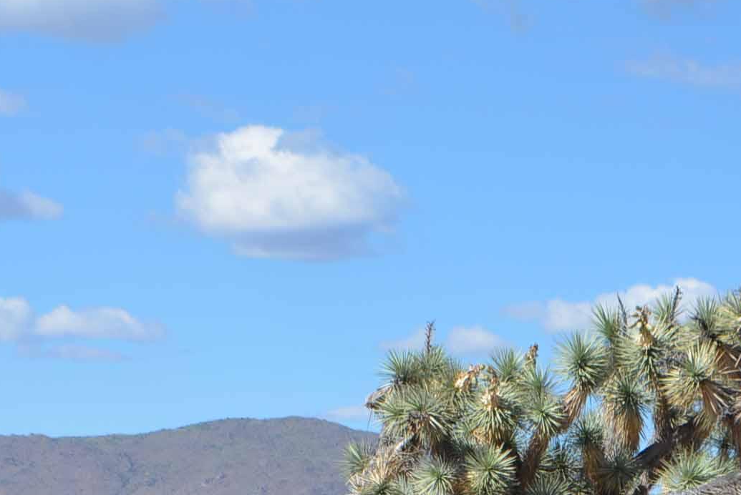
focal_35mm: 238
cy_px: 501
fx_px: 4912
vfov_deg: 5.8
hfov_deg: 8.6
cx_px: 310
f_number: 8
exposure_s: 1/250
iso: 100
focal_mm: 55
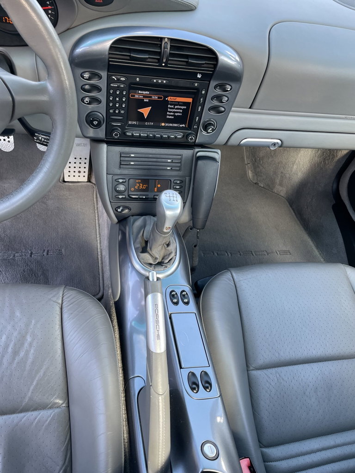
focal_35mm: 26
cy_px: 236
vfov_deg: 67.3
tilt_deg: -50.0
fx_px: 356
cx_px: 178
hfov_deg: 53.1
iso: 64
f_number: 1.6
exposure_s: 1/121
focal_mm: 4.2
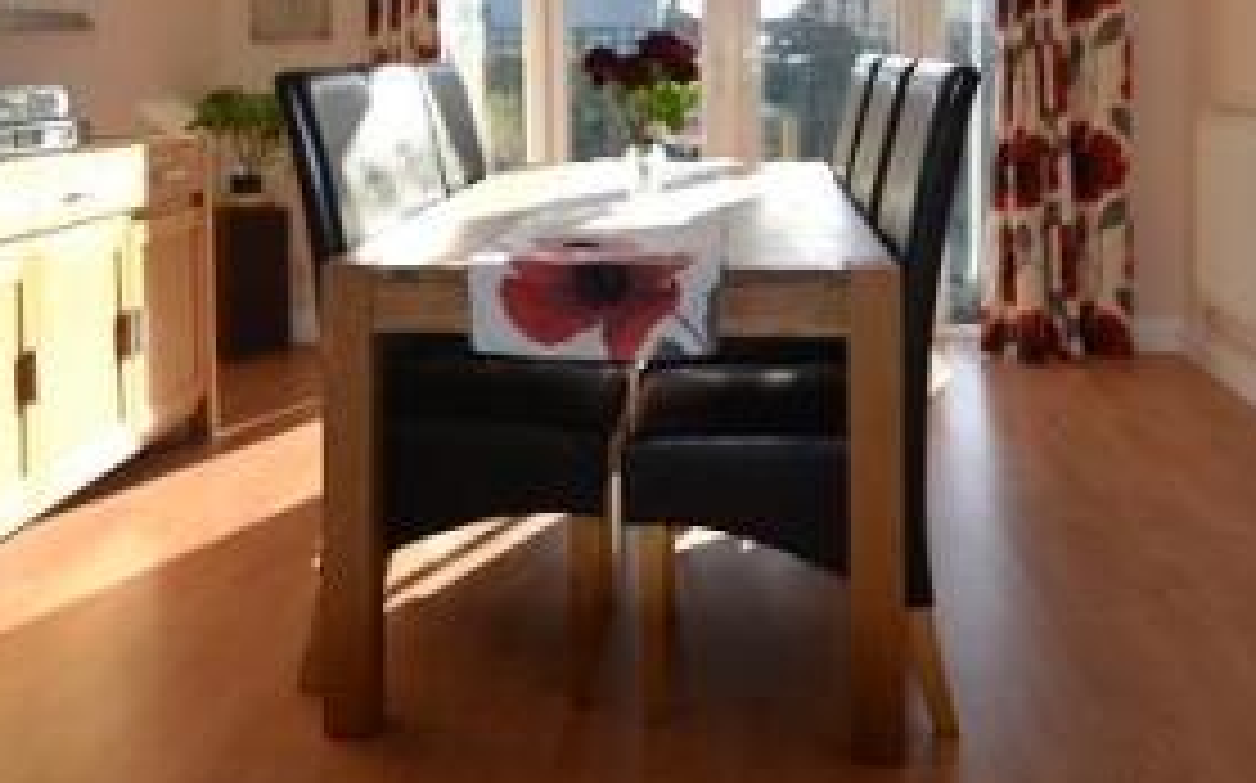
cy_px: 61
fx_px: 1232
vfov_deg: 33.2
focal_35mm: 36
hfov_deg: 54.0
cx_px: 671
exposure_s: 1/125
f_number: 4
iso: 250
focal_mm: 10
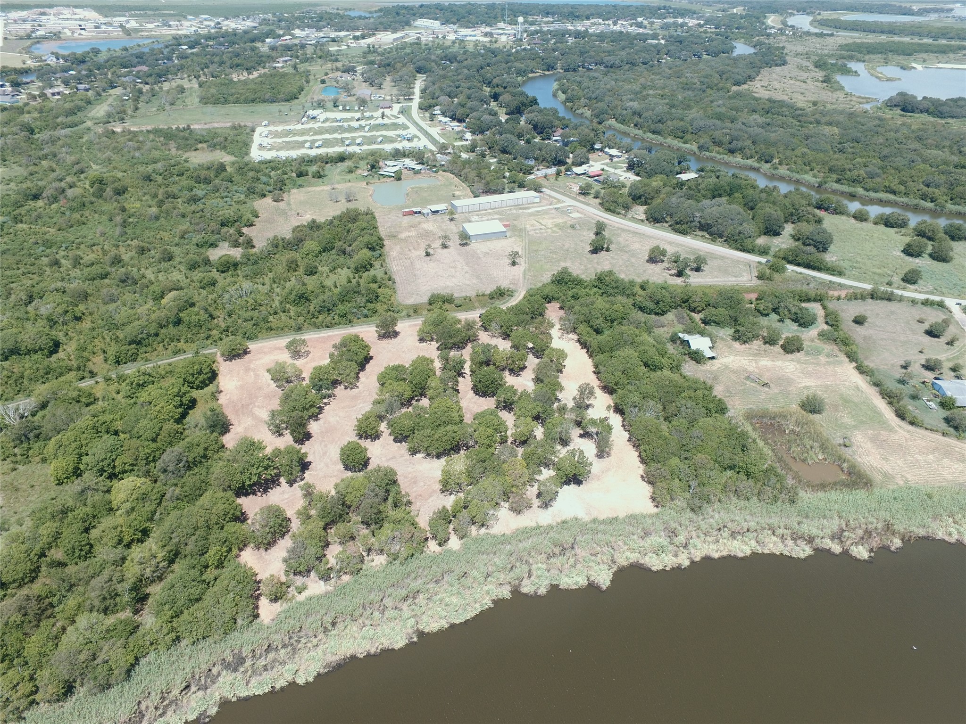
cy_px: 362
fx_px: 558
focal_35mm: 20
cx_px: 483
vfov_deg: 66.0
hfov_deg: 81.7
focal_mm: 3.61
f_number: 2.8
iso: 100
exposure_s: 1/412
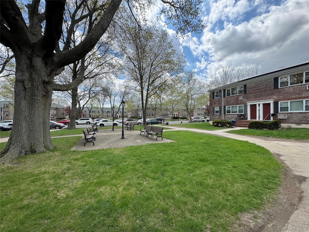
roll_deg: -0.7
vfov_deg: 85.7
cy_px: 116
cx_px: 154
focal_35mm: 14
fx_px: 125
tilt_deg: +0.7
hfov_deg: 102.1
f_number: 2.2
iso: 40
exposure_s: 1/932
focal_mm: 2.22
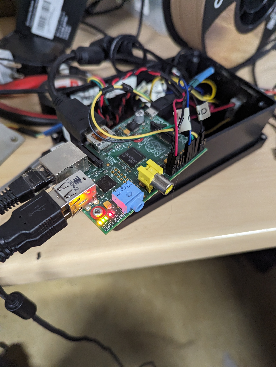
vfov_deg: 71.5
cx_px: 138
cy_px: 184
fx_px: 255
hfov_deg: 56.9
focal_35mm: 24
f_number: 1.85
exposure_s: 1/120
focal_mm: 6.81
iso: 1274
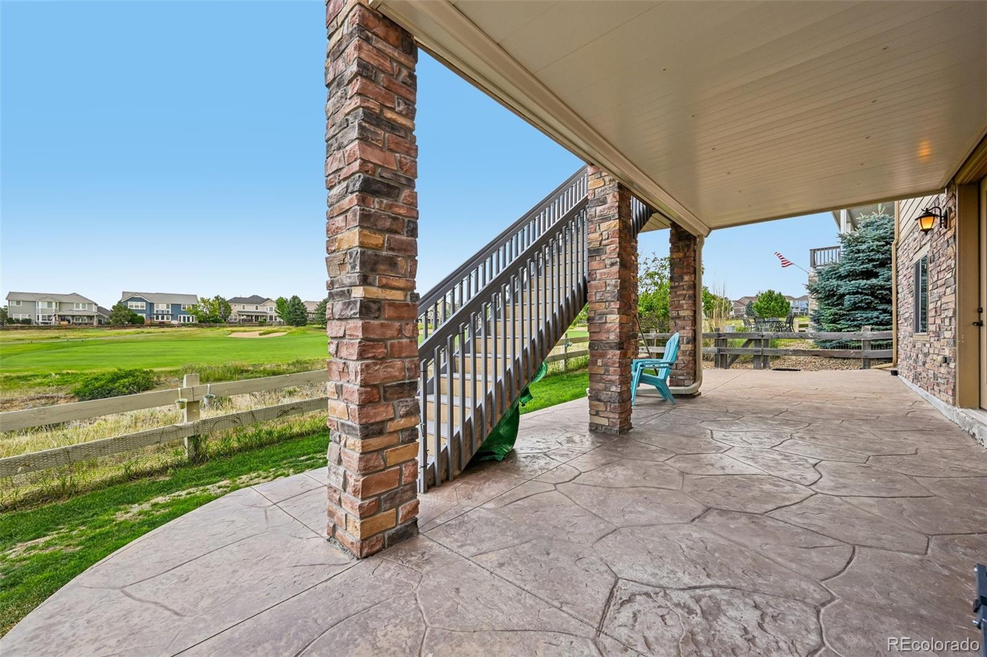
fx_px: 384
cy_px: 328
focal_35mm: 14
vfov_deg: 81.2
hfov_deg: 104.3
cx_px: 494
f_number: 10
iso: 64
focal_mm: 14
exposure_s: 1/30
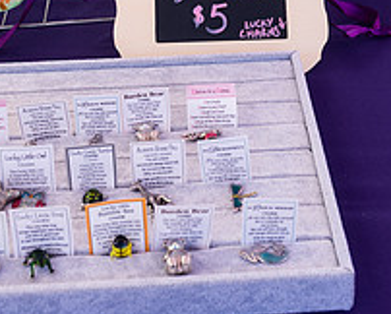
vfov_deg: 19.6
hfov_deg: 26.4
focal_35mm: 72
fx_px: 834
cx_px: 219
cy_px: -96
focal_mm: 24
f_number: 5
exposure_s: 1/160
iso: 125
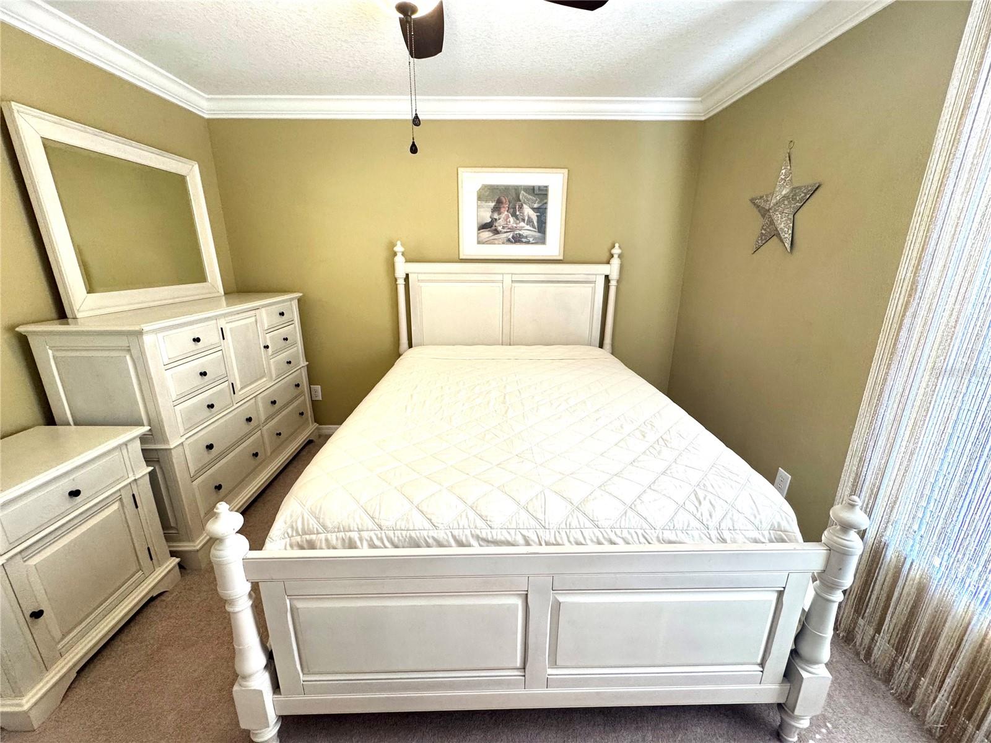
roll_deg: -0.1
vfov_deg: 85.7
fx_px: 401
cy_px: 372
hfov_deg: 102.1
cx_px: 496
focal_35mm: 14
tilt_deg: -16.5
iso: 200
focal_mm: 2.22
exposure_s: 1/120
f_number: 2.2
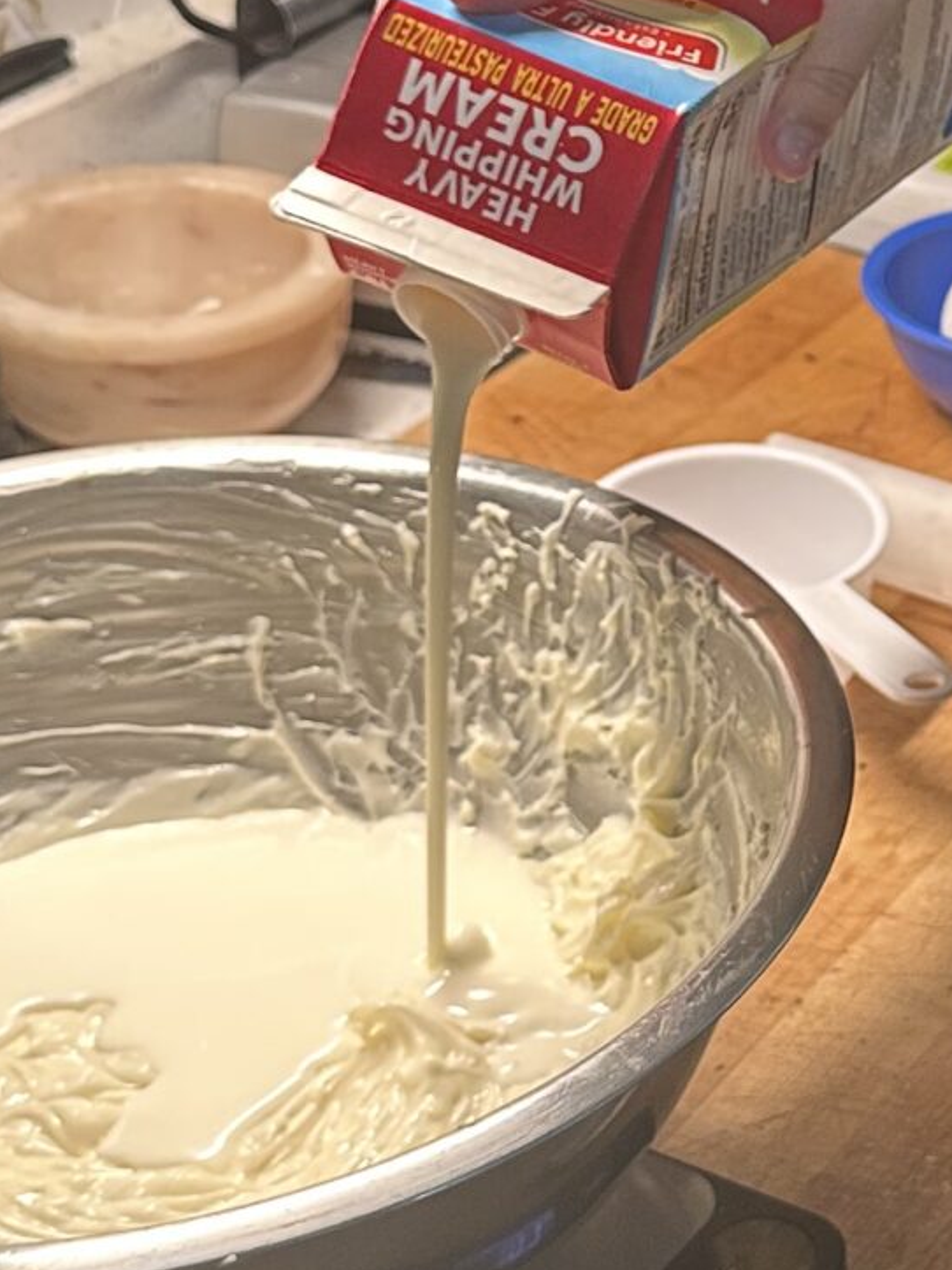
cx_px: 1275
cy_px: 492
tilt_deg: -29.9
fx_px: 3118
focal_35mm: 85
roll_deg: -5.4
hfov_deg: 16.3
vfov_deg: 23.0
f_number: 1.78
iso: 200
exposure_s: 1/60
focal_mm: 6.86
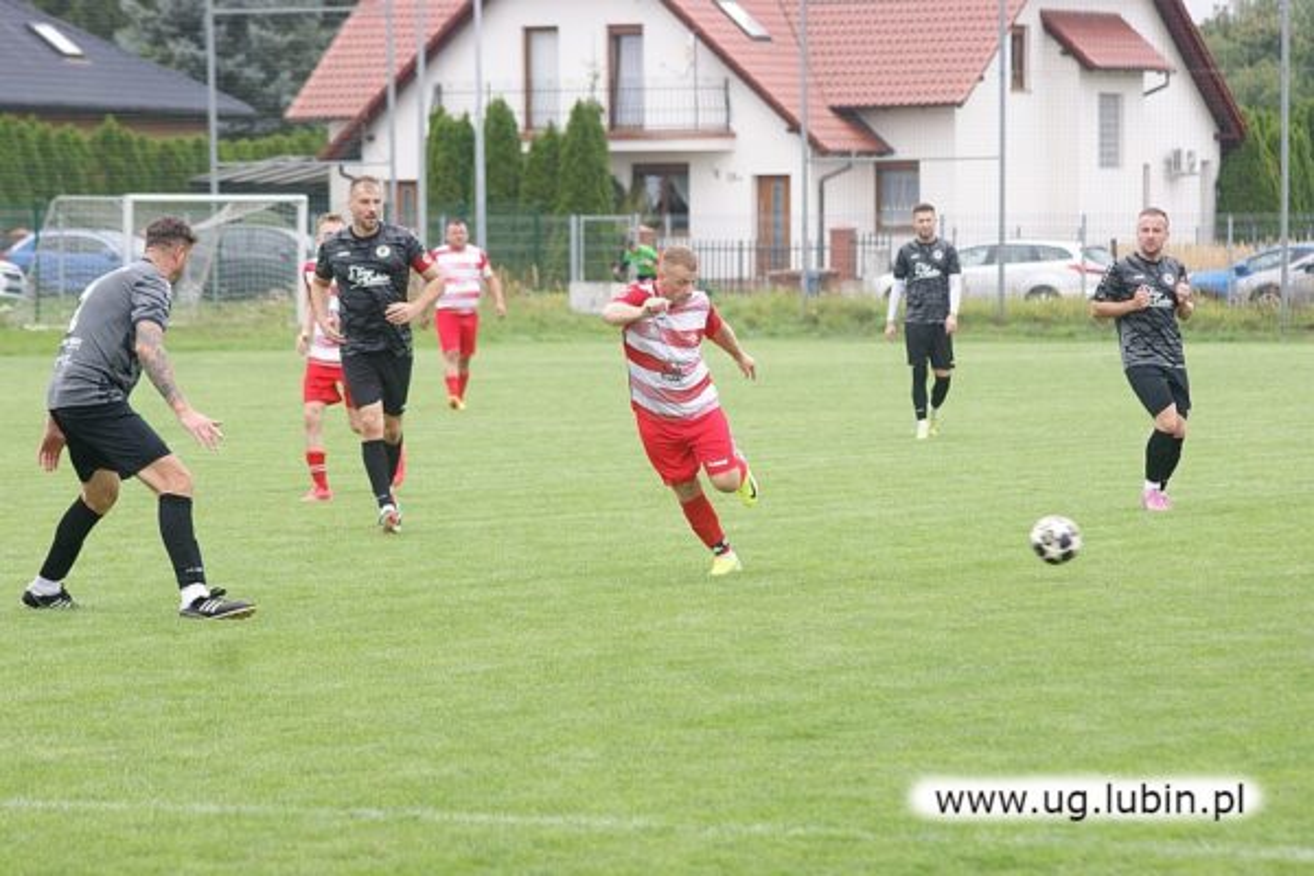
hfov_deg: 10.2
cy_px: 438
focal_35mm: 202
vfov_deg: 6.8
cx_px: 657
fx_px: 7391
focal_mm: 135
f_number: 5.6
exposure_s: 1/400
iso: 400
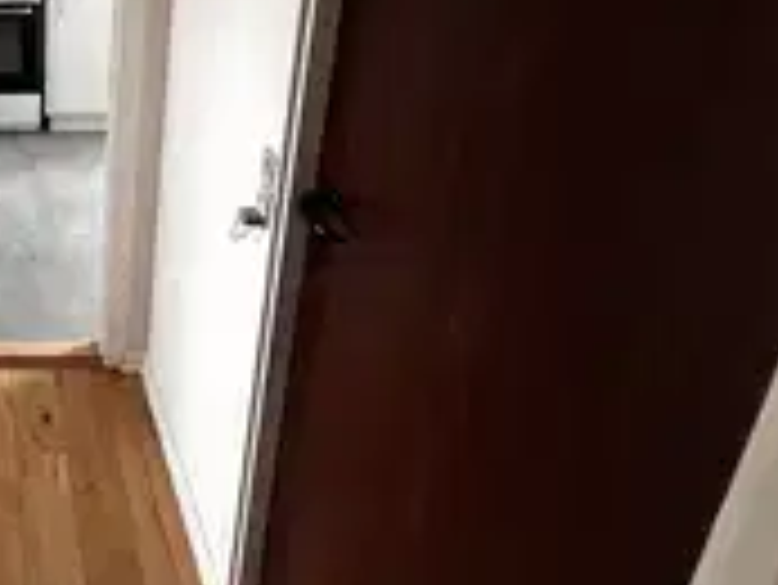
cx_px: -43
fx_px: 630
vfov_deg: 43.2
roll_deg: +1.4
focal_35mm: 28
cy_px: 9
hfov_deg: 48.6
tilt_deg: -16.7
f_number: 1.8
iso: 320
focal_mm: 1.57
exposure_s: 1/60
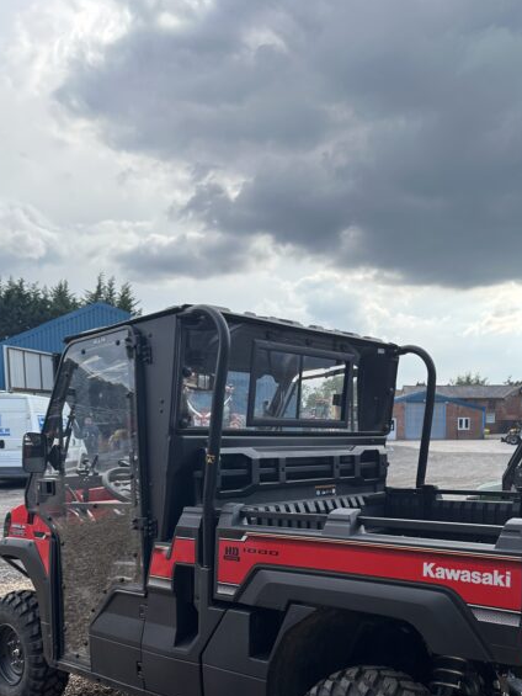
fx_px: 683
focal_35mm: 34
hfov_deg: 41.5
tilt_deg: -3.6
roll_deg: -1.2
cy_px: 485
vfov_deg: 52.5
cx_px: 330
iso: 80
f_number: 1.78
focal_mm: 6.86
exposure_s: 1/1812
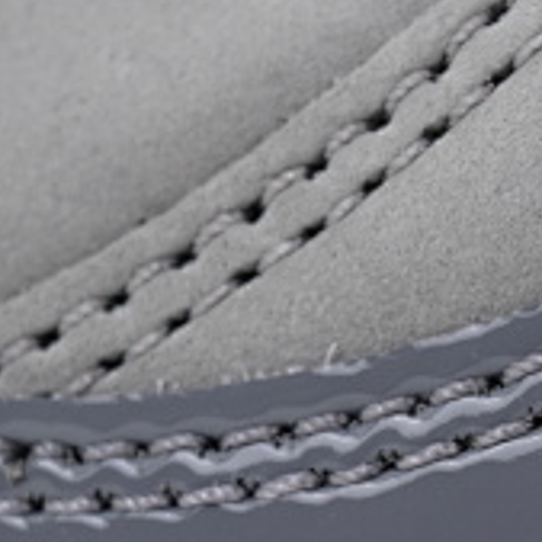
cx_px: 648
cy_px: 447
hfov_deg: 4.2
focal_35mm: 418
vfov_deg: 4.2
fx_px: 7405
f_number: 11
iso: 400
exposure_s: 1/100
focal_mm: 104
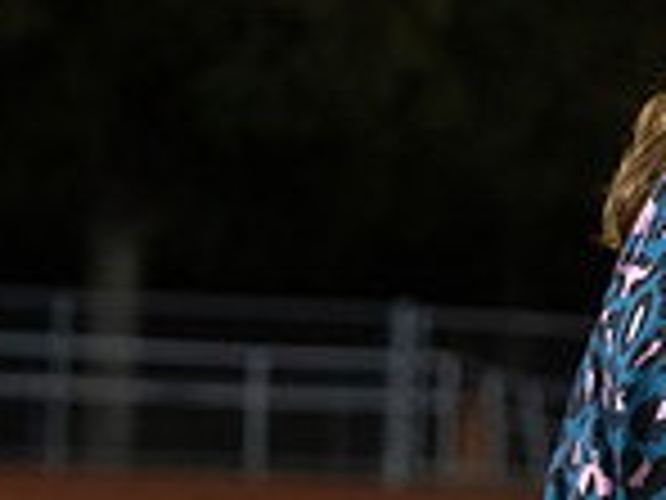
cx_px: 1255
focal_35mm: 339
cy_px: 263
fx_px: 6522
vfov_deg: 4.4
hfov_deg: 5.7
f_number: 3.5
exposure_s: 1/320
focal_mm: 76
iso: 4000
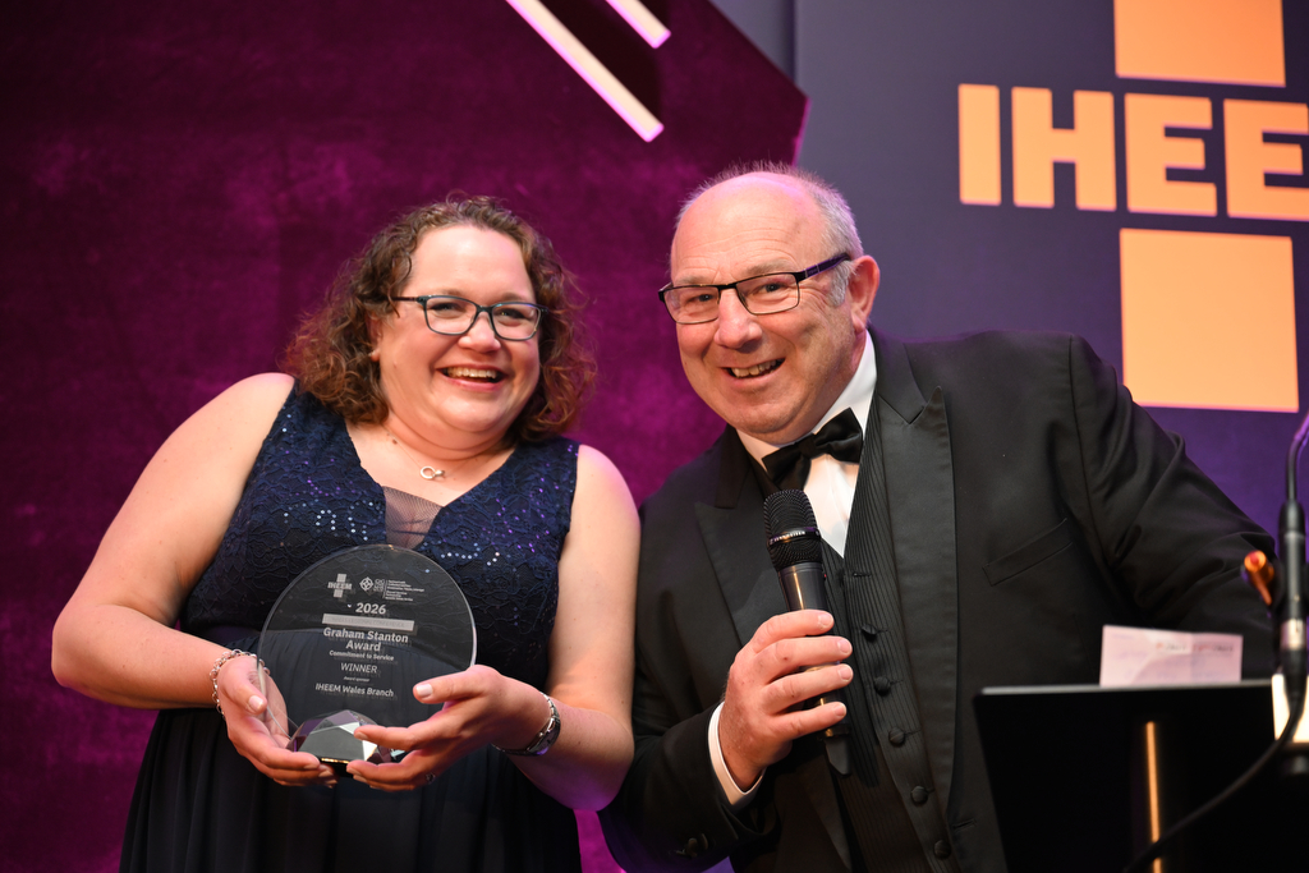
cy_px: 436
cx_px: 654
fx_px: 2545
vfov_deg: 19.5
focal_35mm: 70
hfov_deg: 28.8
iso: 1100
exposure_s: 1/100
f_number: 2.8
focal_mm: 70
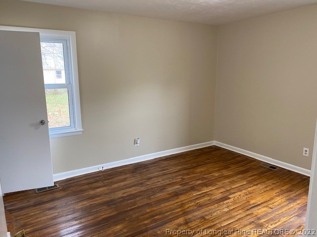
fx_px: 238
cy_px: 118
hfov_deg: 67.3
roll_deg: +0.1
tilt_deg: -10.6
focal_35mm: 26
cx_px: 158
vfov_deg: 53.1
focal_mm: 4.25
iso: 125
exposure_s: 1/60
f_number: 1.8
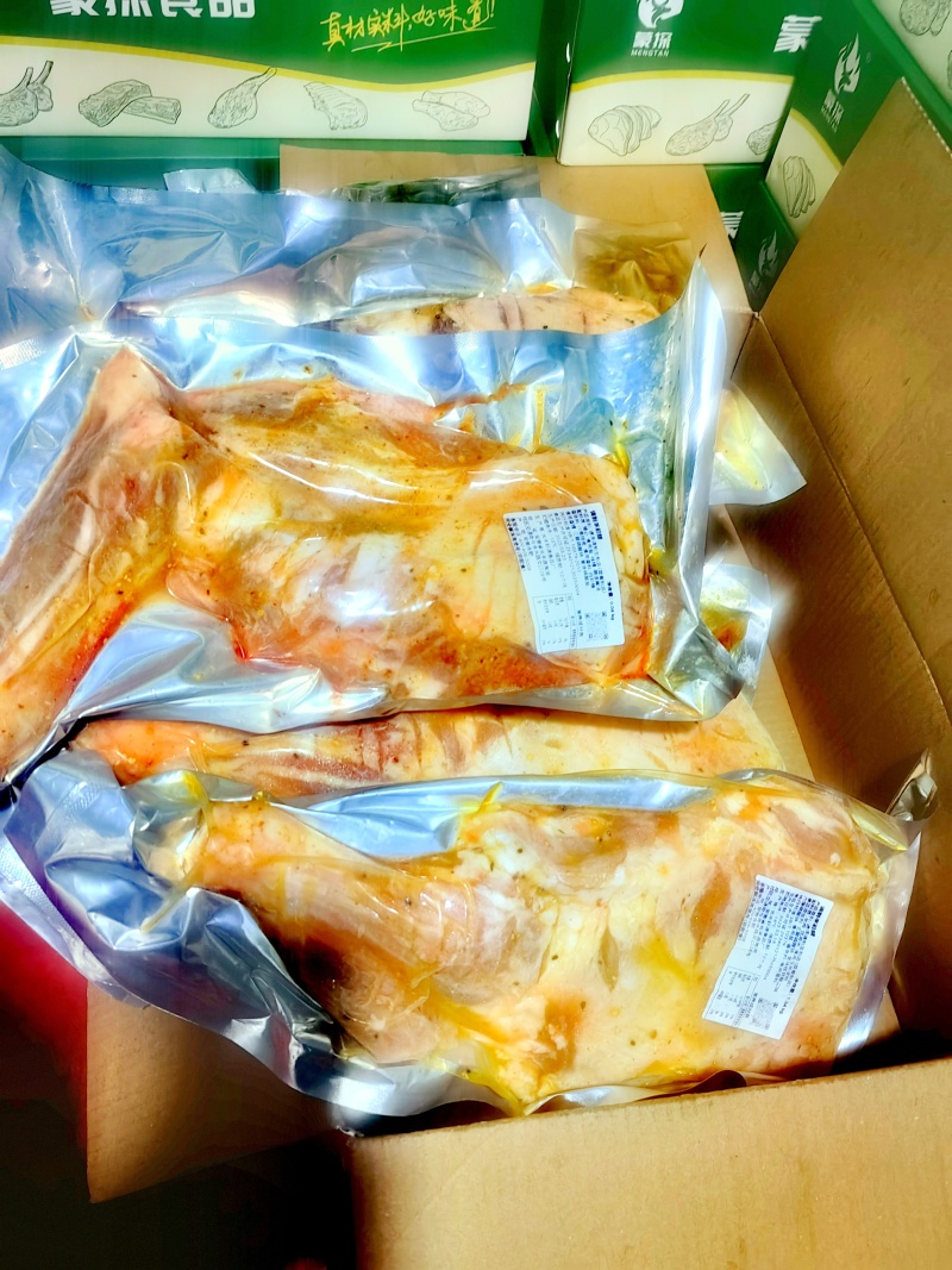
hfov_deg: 51.3
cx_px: 476
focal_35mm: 27
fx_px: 990
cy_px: 635
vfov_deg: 65.3
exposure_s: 1/50
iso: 160
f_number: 1.8
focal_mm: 5.54
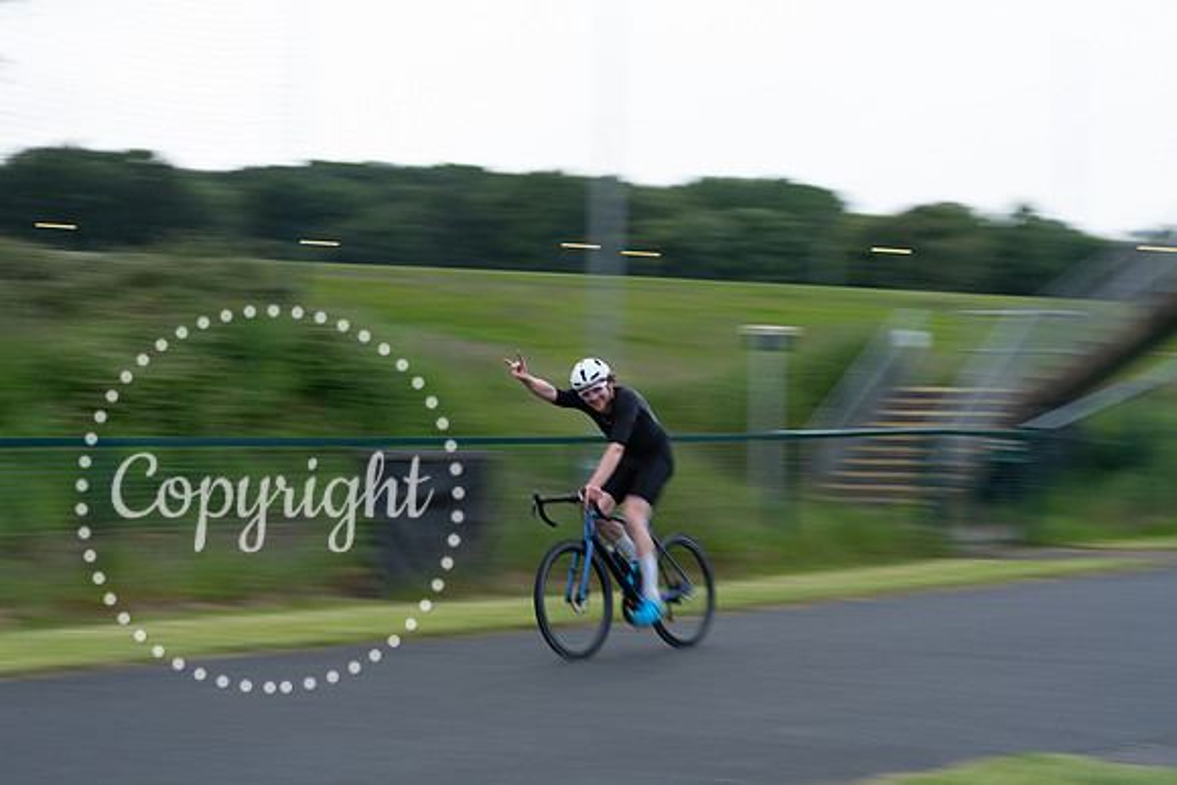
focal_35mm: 78
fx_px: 2551
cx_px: 588
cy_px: 392
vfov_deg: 17.5
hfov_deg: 26.0
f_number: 4
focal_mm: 78
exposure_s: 1/40
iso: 360
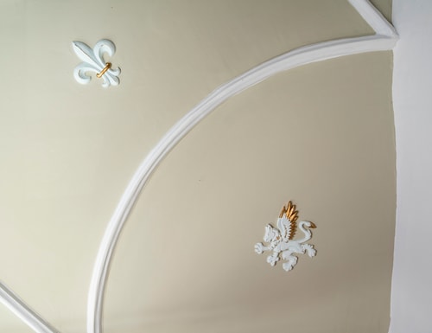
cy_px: 170
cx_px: 188
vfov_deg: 46.4
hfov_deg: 58.0
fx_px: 388
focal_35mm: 31
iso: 160
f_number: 7.1
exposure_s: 1/80
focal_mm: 26
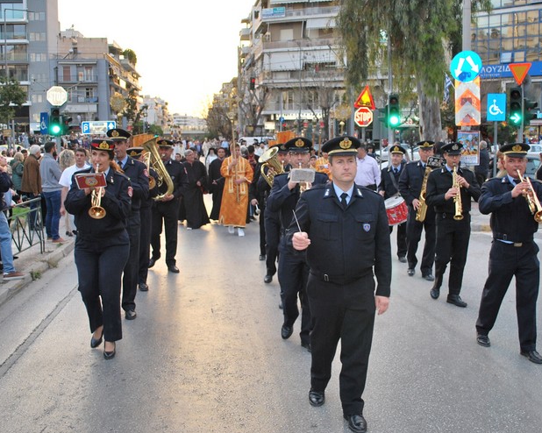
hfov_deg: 49.1
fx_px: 593
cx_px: 289
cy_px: 189
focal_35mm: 37
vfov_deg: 40.0
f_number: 3.5
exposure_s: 1/60
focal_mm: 18
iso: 200
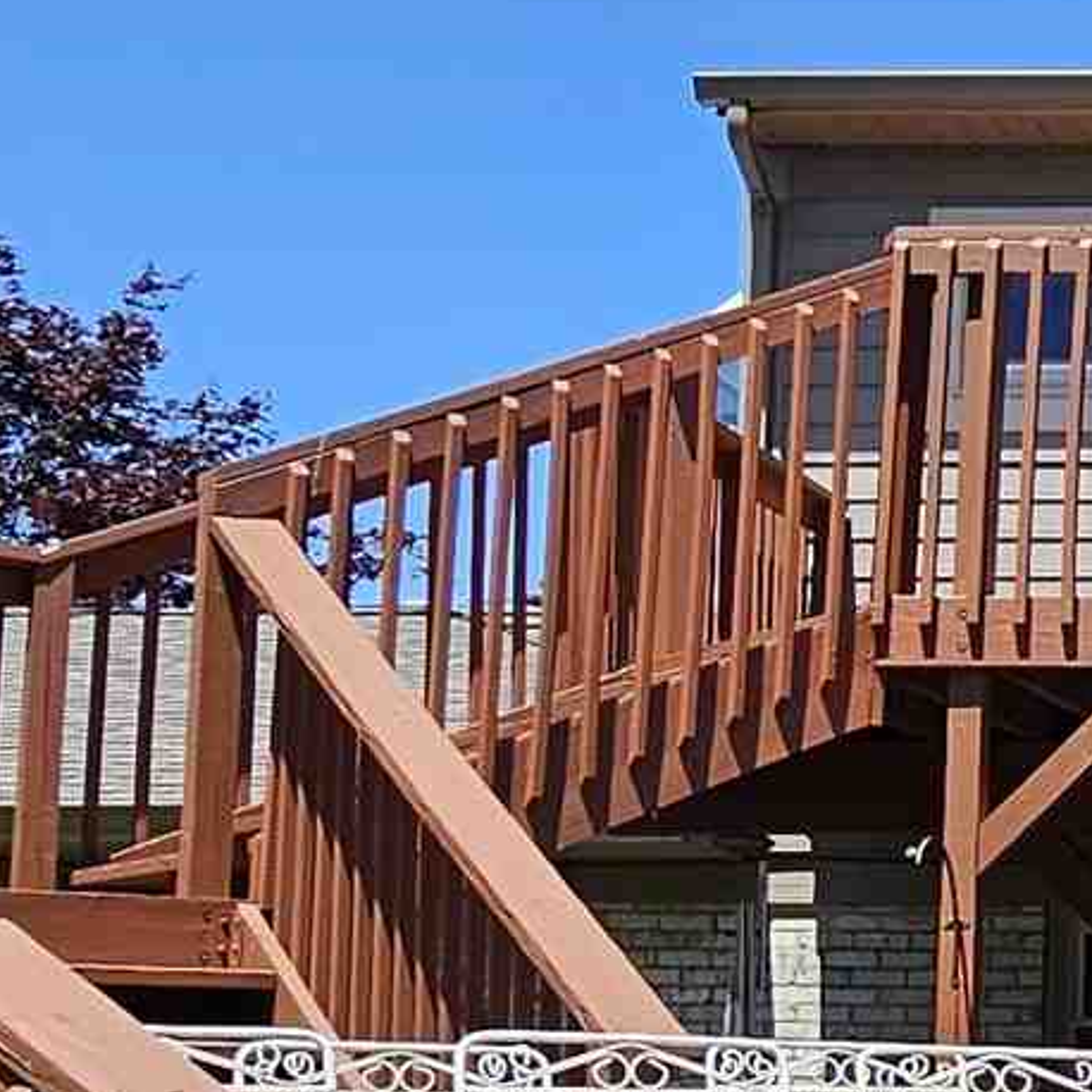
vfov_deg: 22.2
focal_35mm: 77
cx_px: 1633
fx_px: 2748
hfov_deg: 19.6
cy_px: 842
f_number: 2.2
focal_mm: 2.2
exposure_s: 1/1973
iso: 50
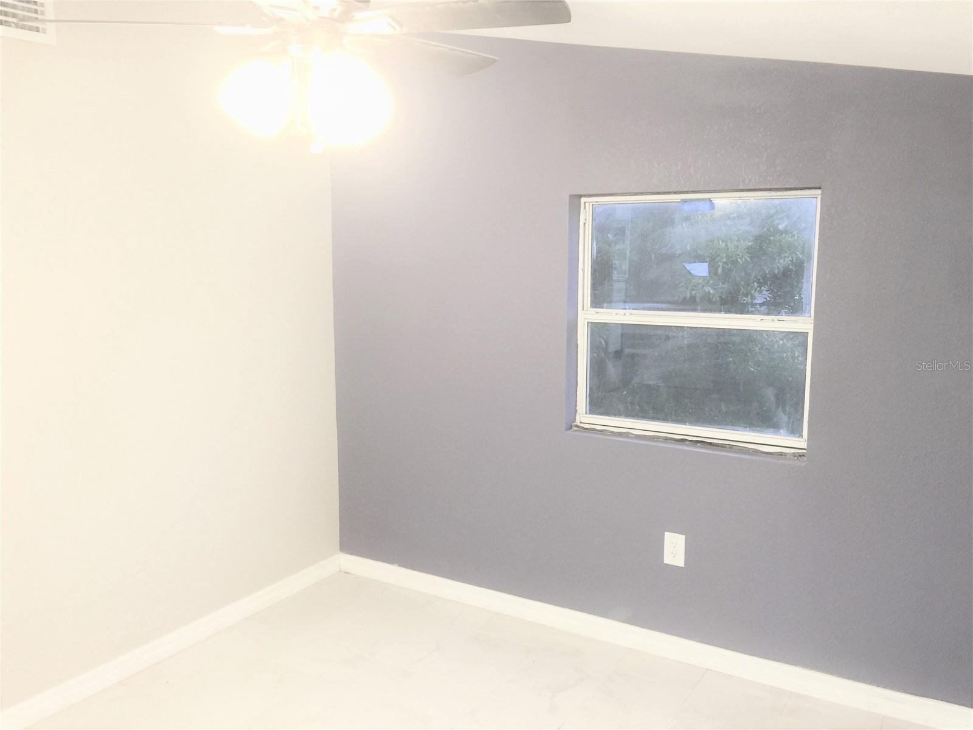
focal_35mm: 29
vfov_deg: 48.2
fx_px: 815
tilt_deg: -8.8
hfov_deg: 61.7
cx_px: 486
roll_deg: -0.5
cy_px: 365
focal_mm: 4.15
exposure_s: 1/15
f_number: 2.2
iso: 80
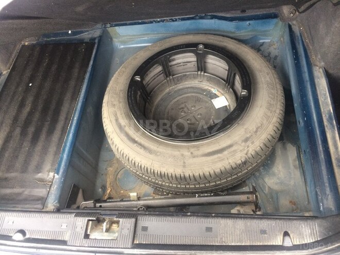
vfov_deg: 48.2
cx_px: 170
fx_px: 285
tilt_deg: -56.8
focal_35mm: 29
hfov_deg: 61.7
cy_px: 128
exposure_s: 1/33
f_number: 2.2
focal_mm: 4.15
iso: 80
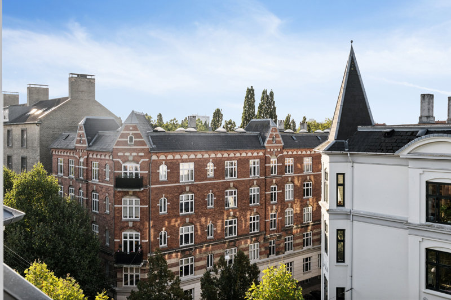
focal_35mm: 36
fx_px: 451
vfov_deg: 36.9
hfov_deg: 53.1
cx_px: 226
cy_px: 150
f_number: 9
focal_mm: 24
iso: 200
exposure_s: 1/250
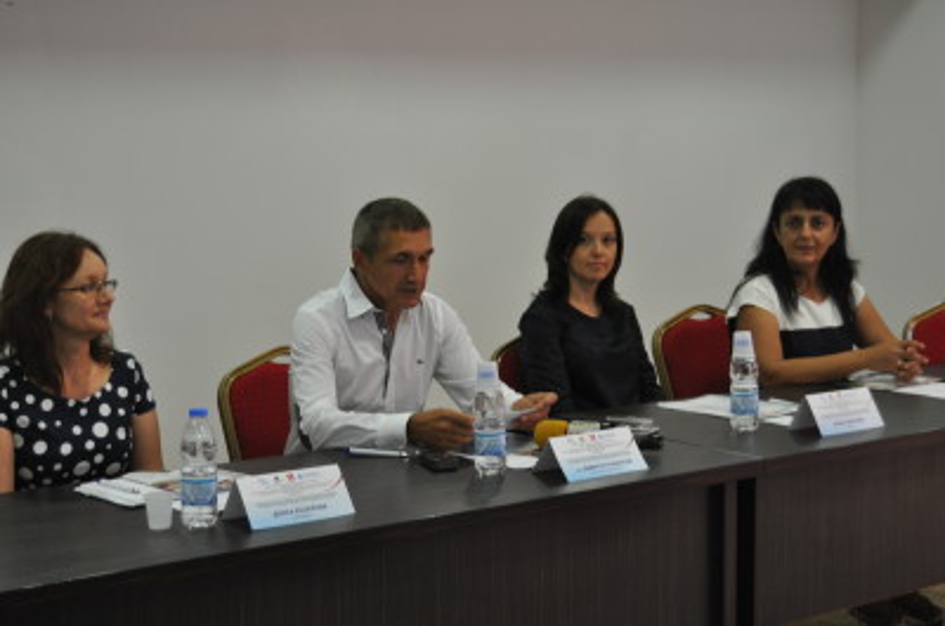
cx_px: 472
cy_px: 313
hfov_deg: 33.5
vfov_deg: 22.5
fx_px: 1572
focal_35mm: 60
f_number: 5
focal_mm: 40
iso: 800
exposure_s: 1/50
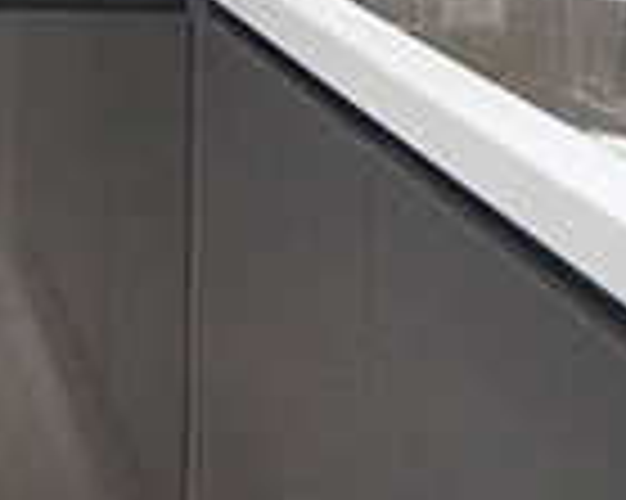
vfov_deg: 15.9
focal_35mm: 81
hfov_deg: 20.8
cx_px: -257
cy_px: -423
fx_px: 1500
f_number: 4
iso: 800
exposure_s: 1/125
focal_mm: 10
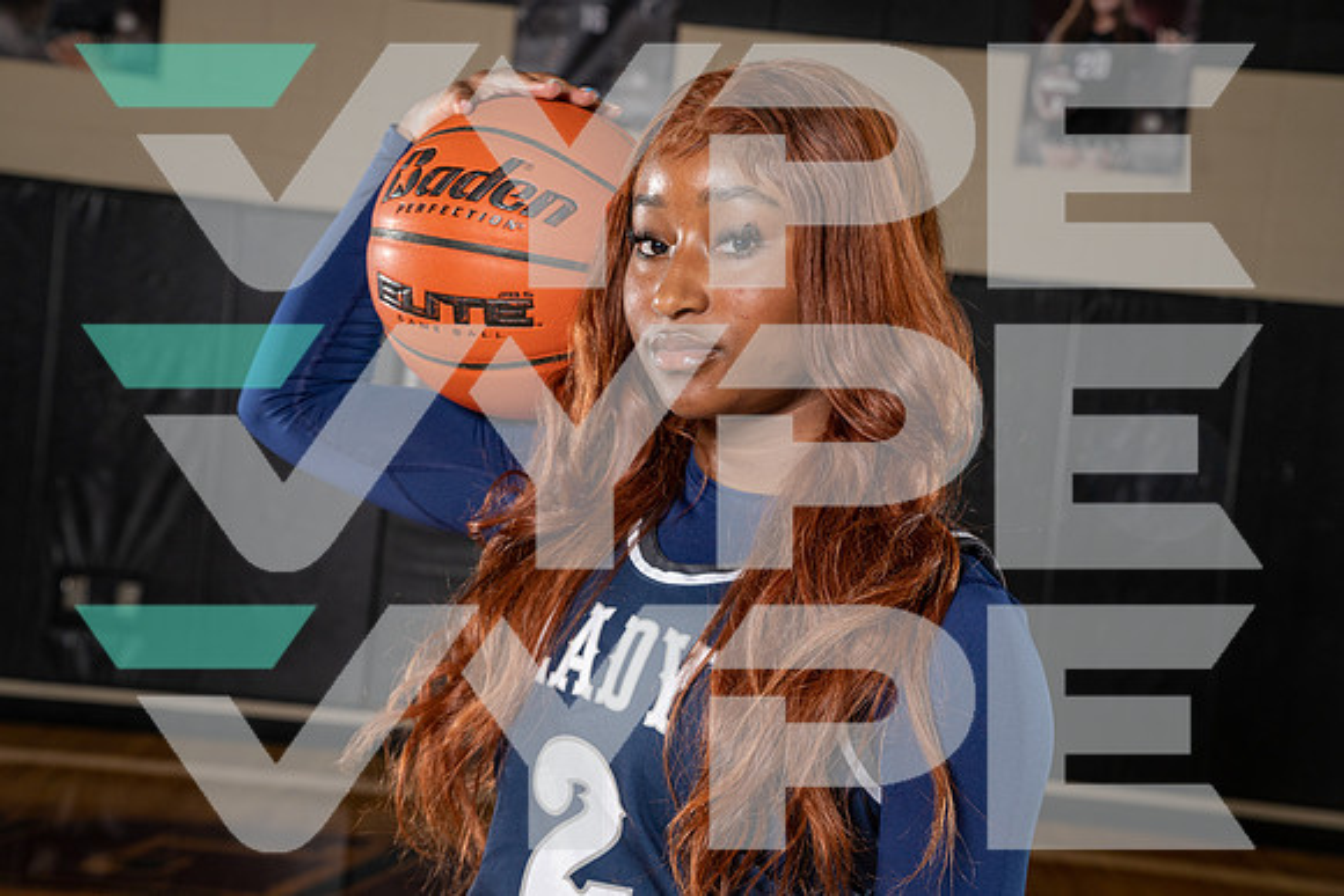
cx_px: 672
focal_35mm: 61
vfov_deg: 22.3
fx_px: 2278
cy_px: 448
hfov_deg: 32.9
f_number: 7.1
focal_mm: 61
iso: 320
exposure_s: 1/250
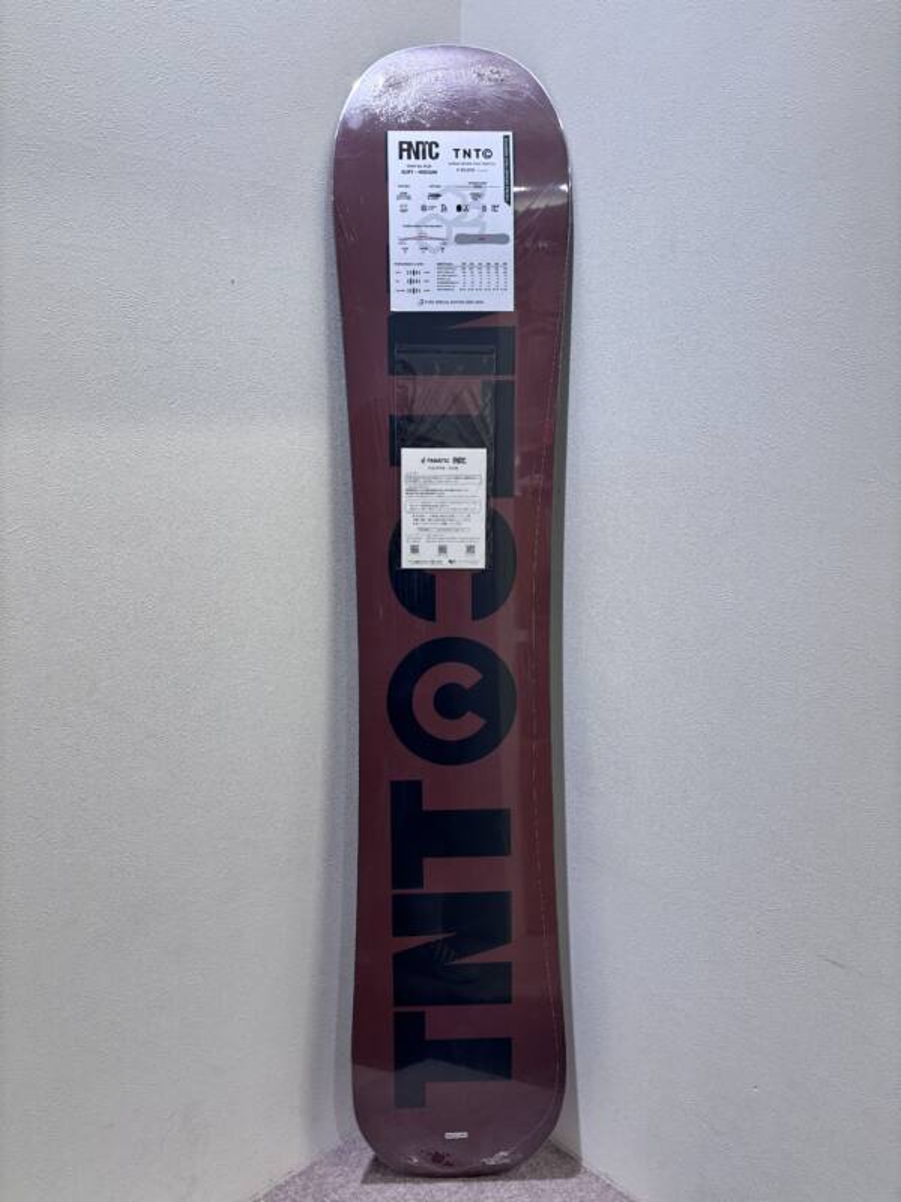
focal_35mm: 26
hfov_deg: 53.1
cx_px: 450
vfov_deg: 67.3
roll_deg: -0.8
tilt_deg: -11.8
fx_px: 902
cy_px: 601
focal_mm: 5.96
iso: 100
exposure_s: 1/100
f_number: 1.6
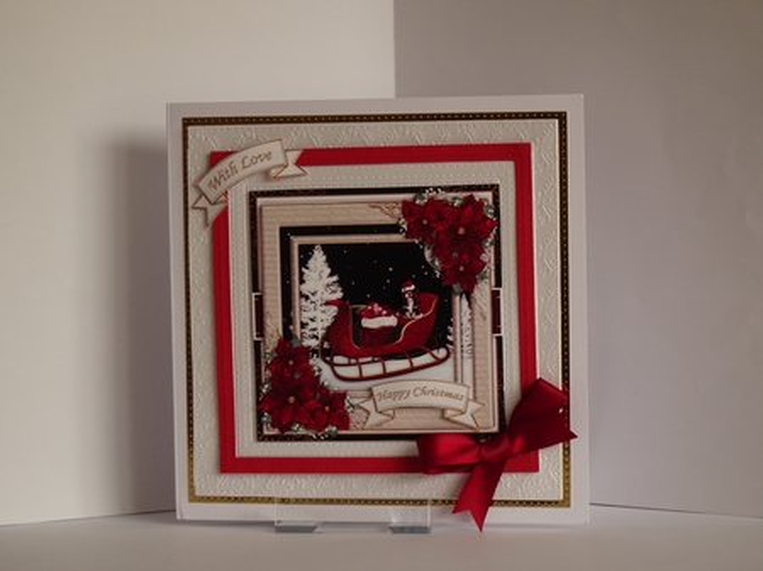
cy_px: 286
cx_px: 382
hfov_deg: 15.5
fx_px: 2798
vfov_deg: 11.7
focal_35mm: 127
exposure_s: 1/160
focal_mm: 21.66
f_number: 5.6
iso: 200
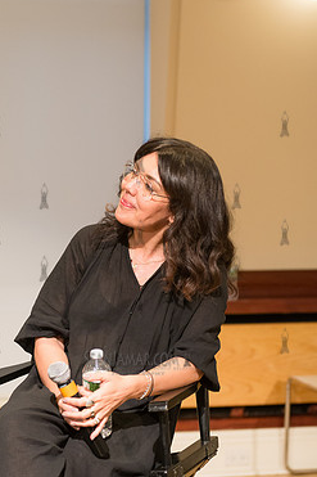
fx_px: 1282
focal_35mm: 97
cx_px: 140
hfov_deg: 14.1
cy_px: 233
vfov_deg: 21.0
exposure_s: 1/160
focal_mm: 80
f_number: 4
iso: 2500
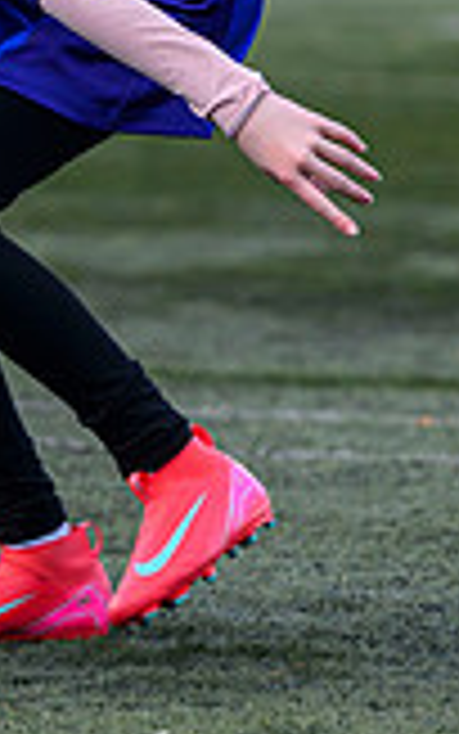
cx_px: -255
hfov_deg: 2.3
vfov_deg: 3.6
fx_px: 11538
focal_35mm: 577
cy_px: -45
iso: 500
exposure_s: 1/1250
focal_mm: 130
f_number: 3.2
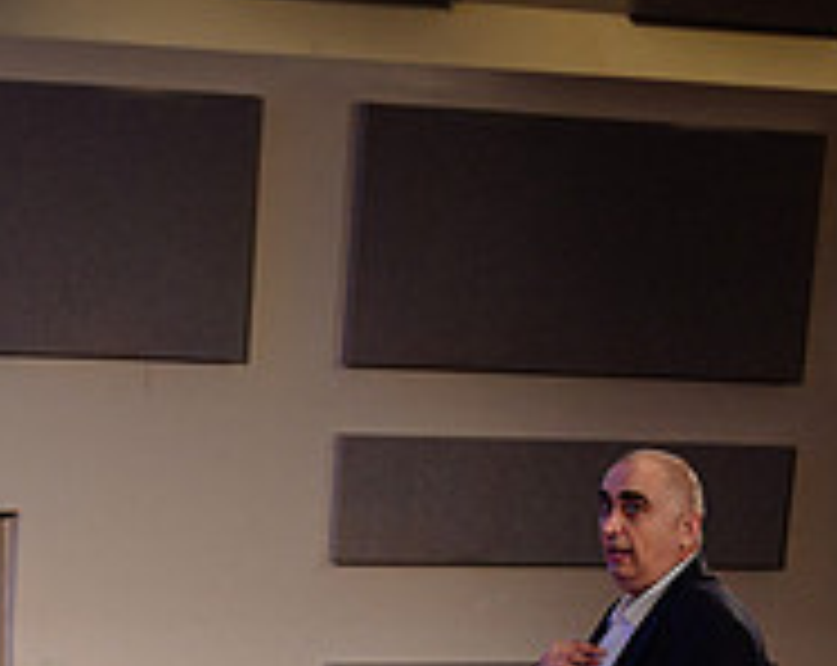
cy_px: 809
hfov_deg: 14.0
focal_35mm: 137
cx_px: 113
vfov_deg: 11.0
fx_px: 3387
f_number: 4
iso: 1600
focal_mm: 38
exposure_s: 1/160
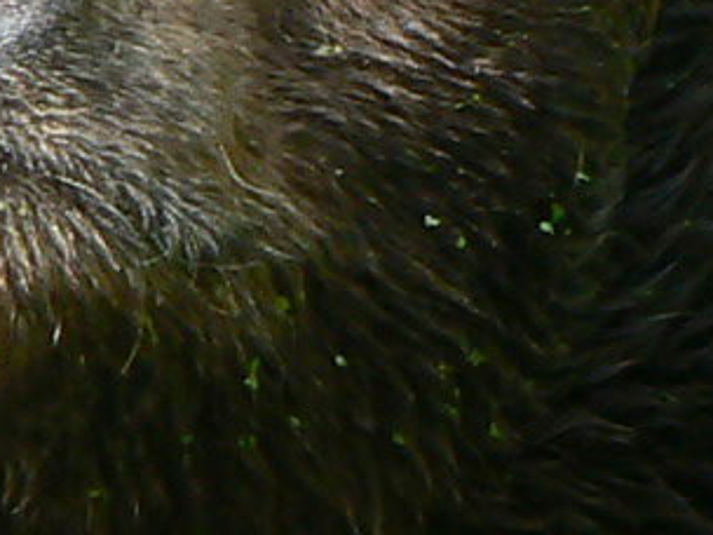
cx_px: -141
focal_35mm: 1314
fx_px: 27065
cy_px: 404
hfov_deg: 1.5
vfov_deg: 1.1
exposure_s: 1/160
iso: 100
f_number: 5.6
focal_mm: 30.4
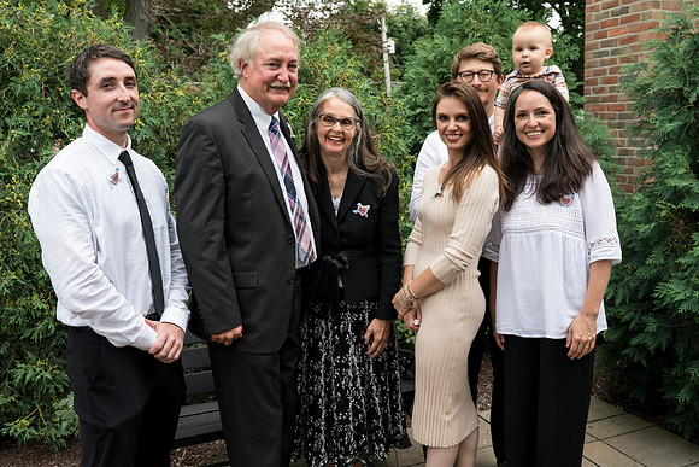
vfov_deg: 37.9
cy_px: 234
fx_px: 680
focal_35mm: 35
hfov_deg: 54.4
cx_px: 350
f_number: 8
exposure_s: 1/50
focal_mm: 35
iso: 500
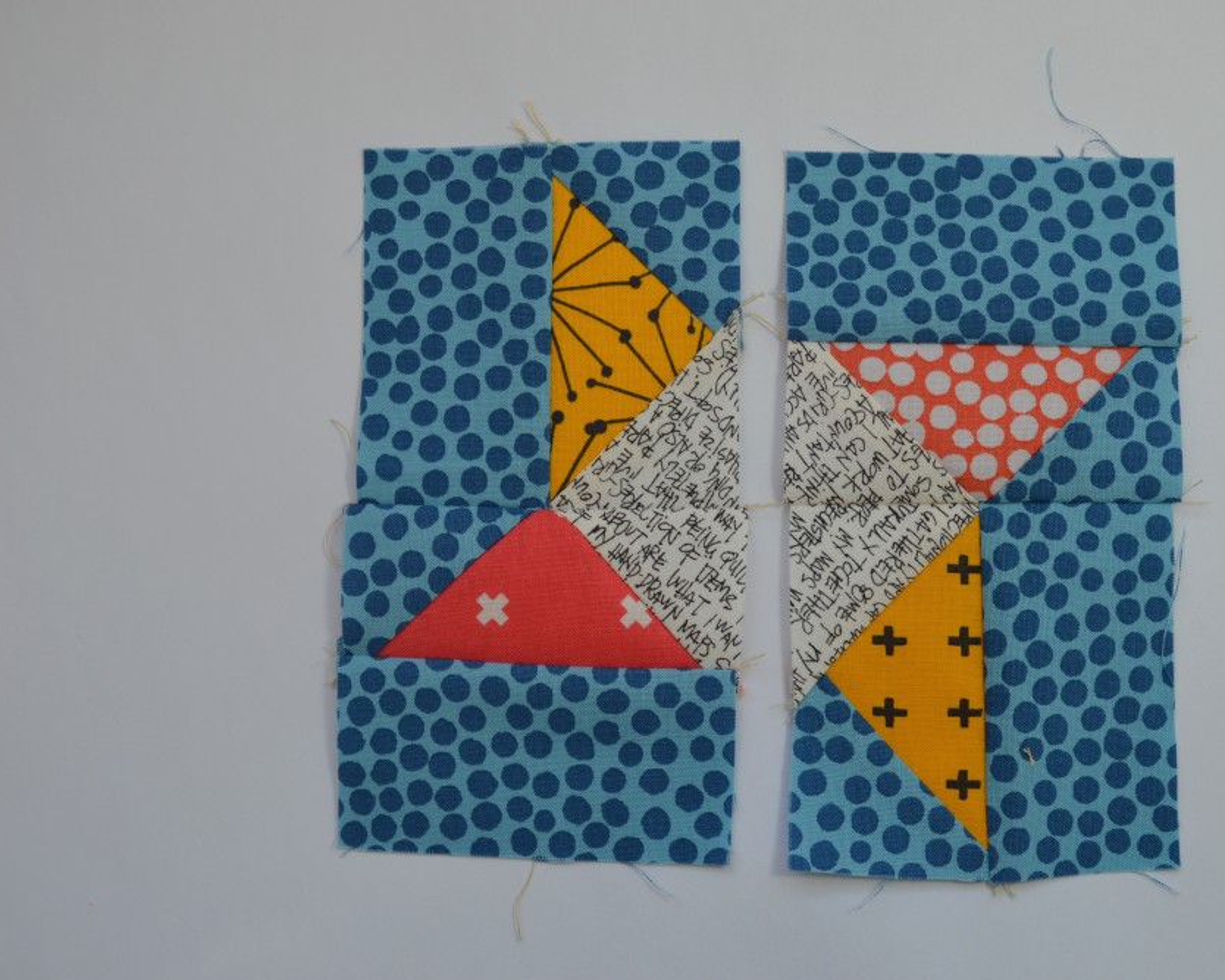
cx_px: 745
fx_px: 1378
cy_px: 489
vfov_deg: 39.2
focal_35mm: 38
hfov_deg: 47.6
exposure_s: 1/125
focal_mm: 22
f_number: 5.6
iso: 140
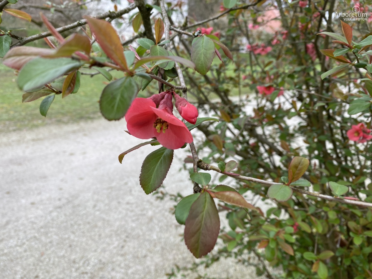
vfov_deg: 53.1
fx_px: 279
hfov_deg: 67.3
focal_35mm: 26
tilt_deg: -15.6
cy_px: 140
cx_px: 186
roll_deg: +0.8
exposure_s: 1/126
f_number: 1.8
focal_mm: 4.25
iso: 32
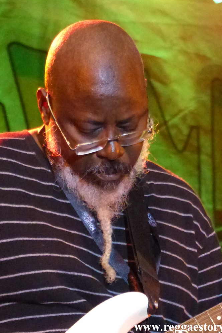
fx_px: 1471
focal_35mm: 159
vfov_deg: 12.9
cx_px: 120
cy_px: 166
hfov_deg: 8.6
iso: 1600
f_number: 2.8
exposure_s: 1/160
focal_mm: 27.4
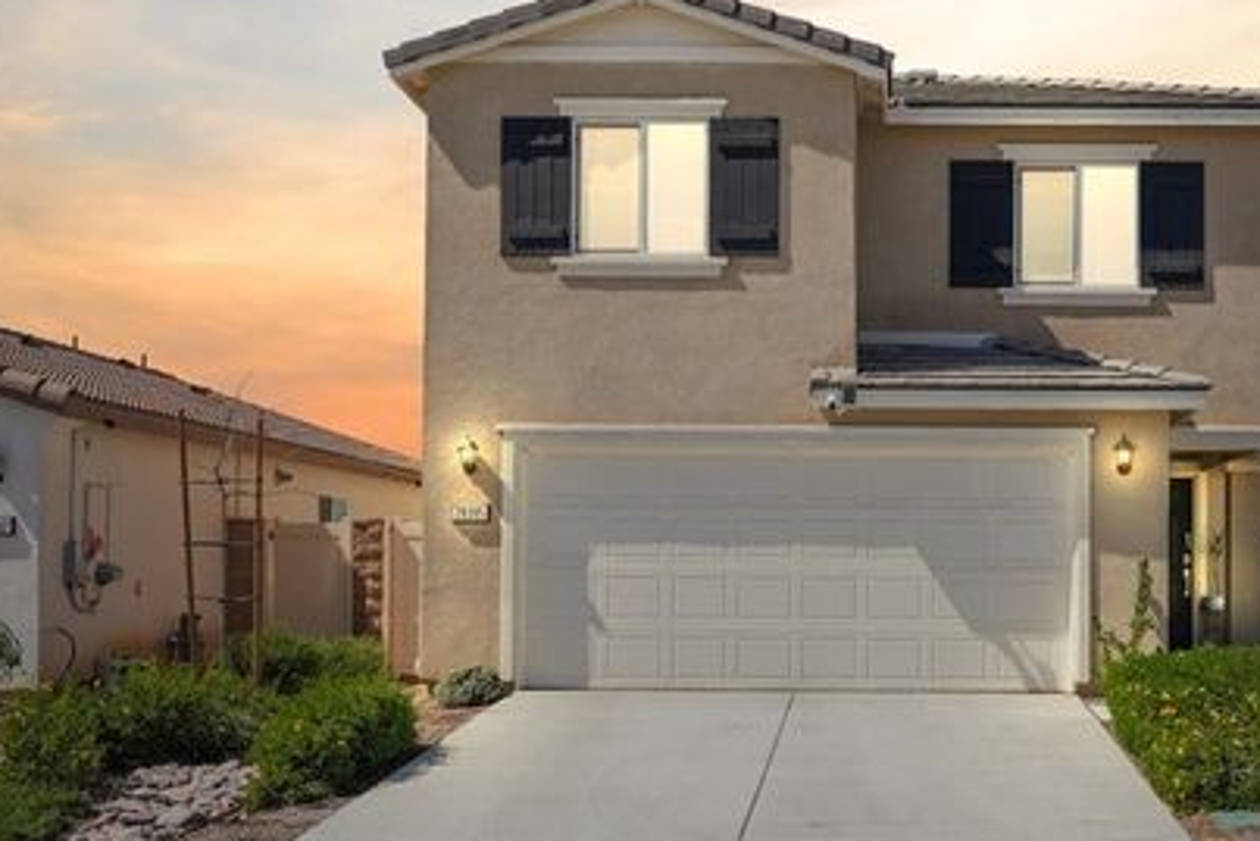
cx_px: 879
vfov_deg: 28.7
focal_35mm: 47
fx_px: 1638
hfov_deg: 41.3
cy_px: 533
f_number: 11
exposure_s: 1/125
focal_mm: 29.5
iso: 100
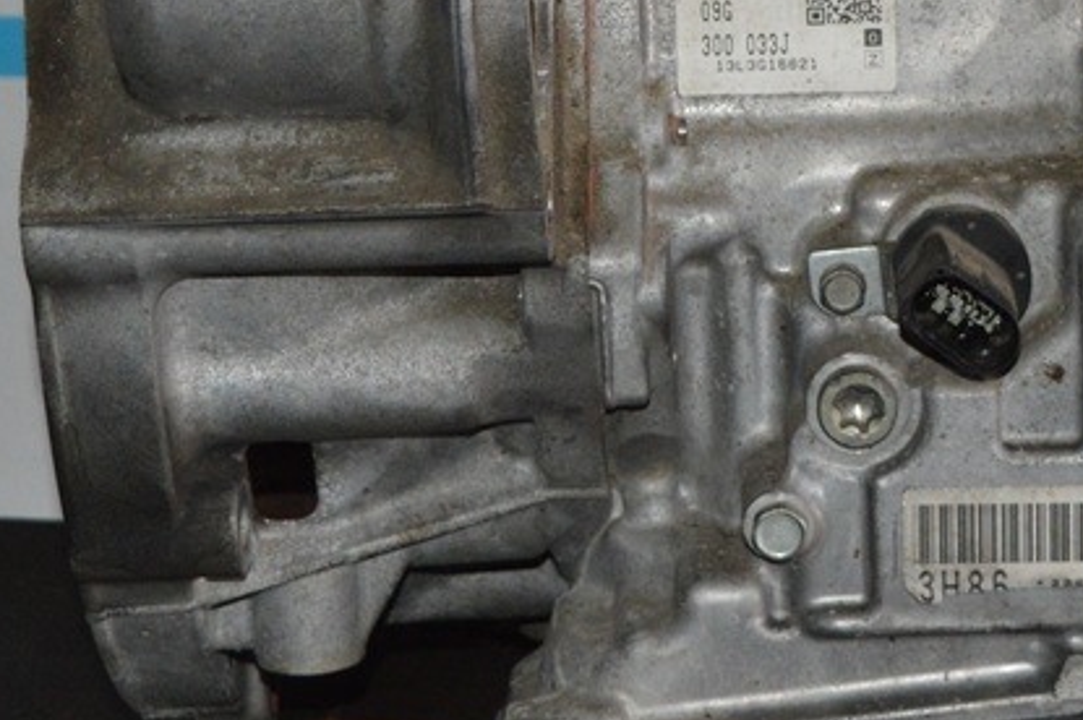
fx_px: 4449
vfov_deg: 9.2
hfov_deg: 13.8
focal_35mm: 148
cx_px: 825
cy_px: 1
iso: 1600
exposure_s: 1/60
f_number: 4.8
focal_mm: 40
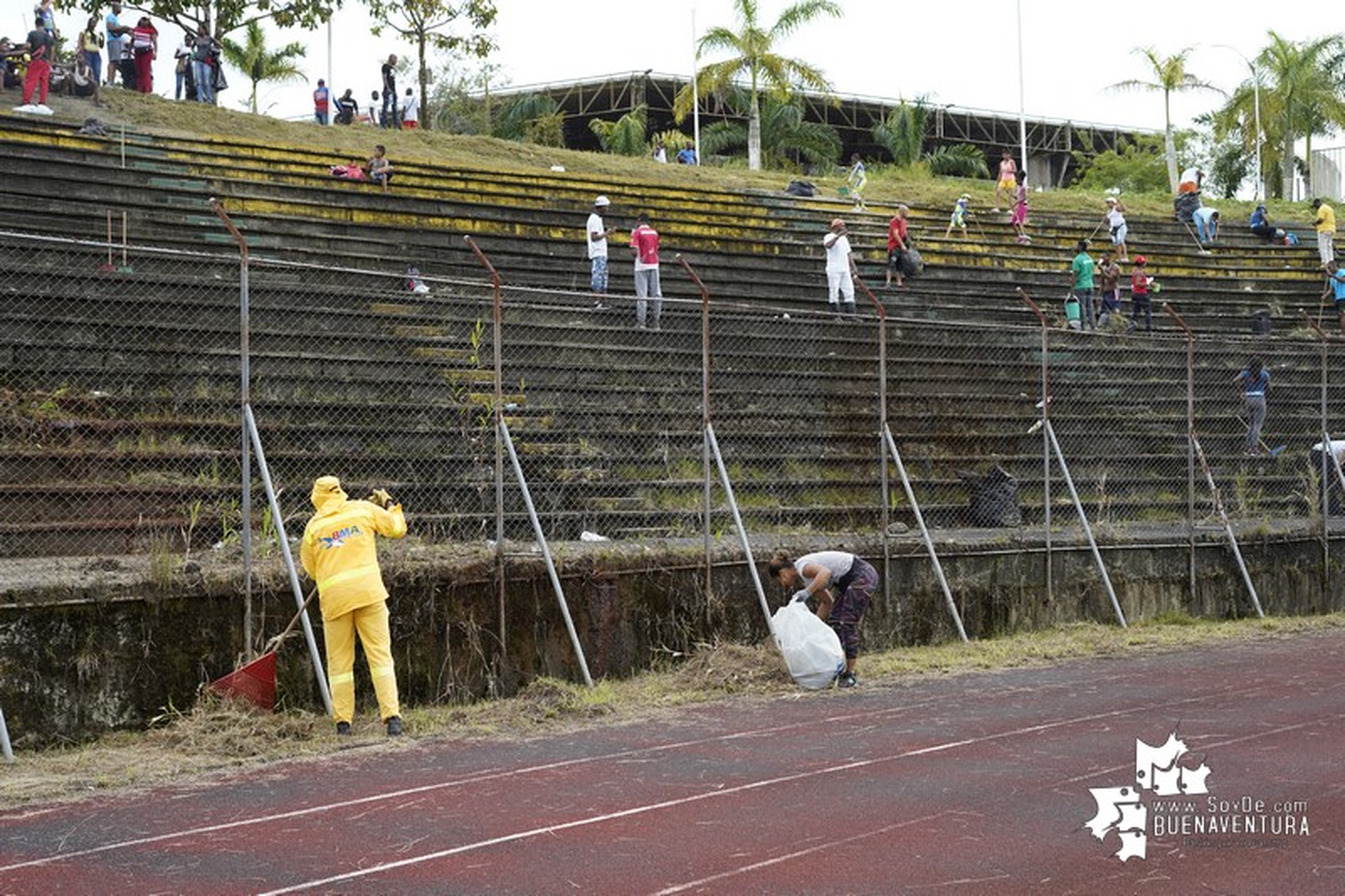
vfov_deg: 27.0
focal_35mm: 50
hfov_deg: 39.6
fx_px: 1868
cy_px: 448
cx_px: 672
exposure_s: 1/250
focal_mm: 50
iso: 200
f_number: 5.6
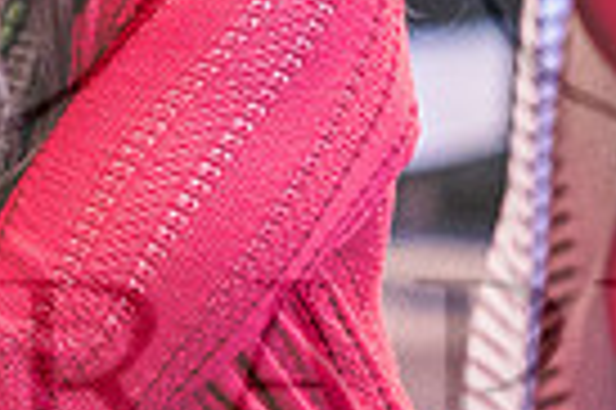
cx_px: -189
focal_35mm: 429
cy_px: -164
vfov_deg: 3.2
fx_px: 7332
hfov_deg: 4.8
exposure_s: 1/60
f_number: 2.8
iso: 12800
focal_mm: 101
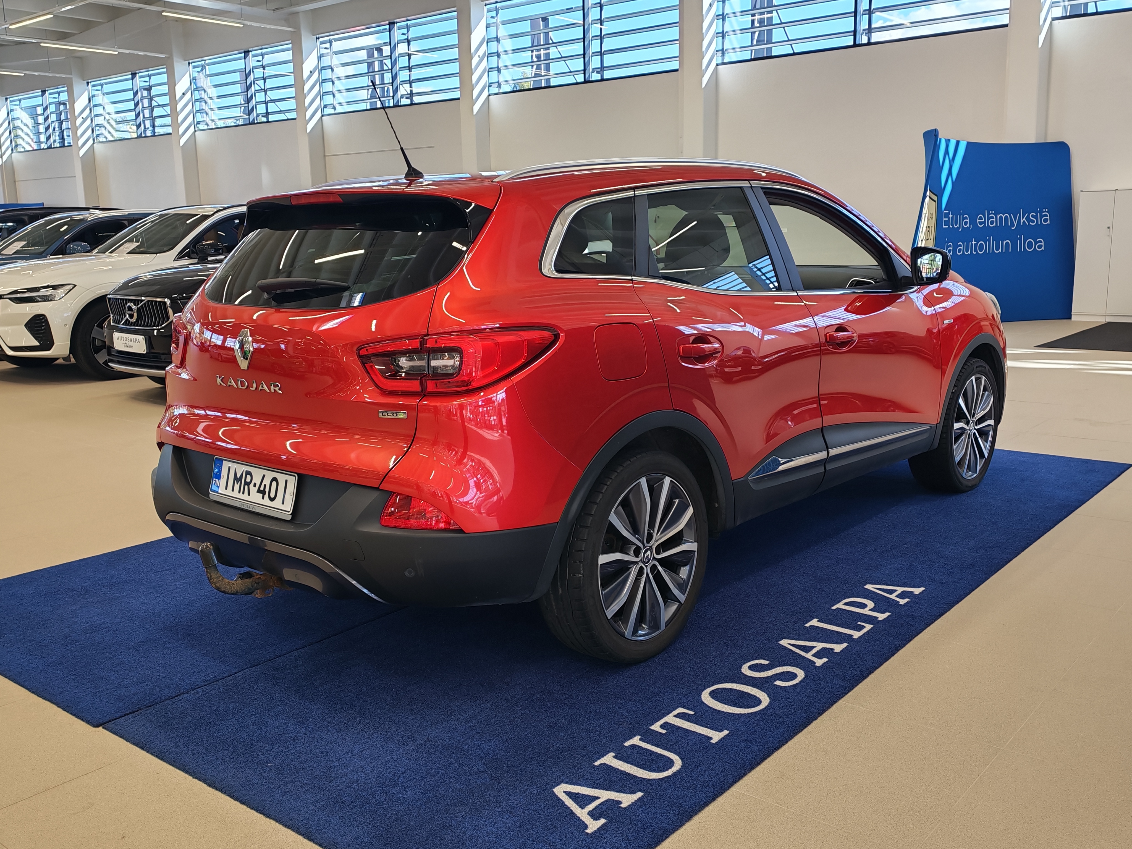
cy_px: 424
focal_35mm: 33
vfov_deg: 42.9
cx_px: 566
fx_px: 1079
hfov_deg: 55.4
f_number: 1.9
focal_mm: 6.12
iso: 80
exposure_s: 1/100
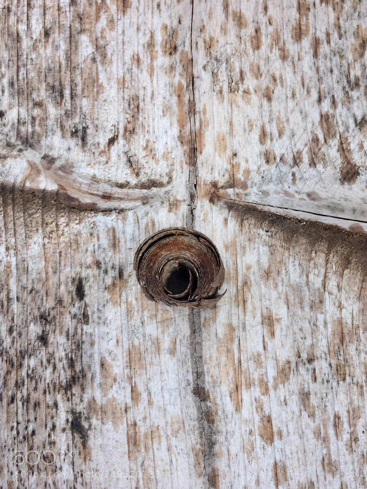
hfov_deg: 46.8
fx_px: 424
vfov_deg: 60.0
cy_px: 246
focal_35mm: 30
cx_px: 184
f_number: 2.2
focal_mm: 4.15
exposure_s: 1/507
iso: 32
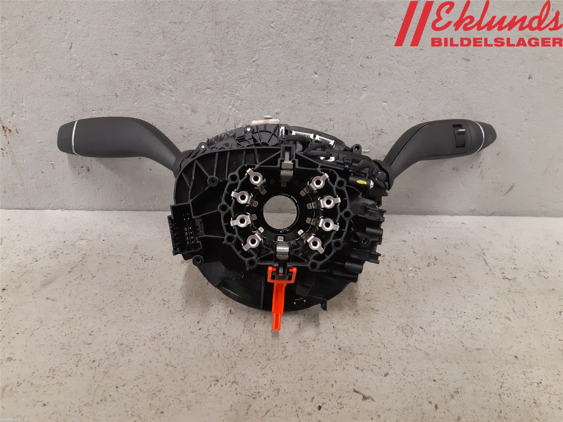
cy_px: 211
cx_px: 282
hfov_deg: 67.3
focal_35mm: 26
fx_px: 423
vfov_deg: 53.1
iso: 250
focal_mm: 3.93
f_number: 1.7
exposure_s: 1/50
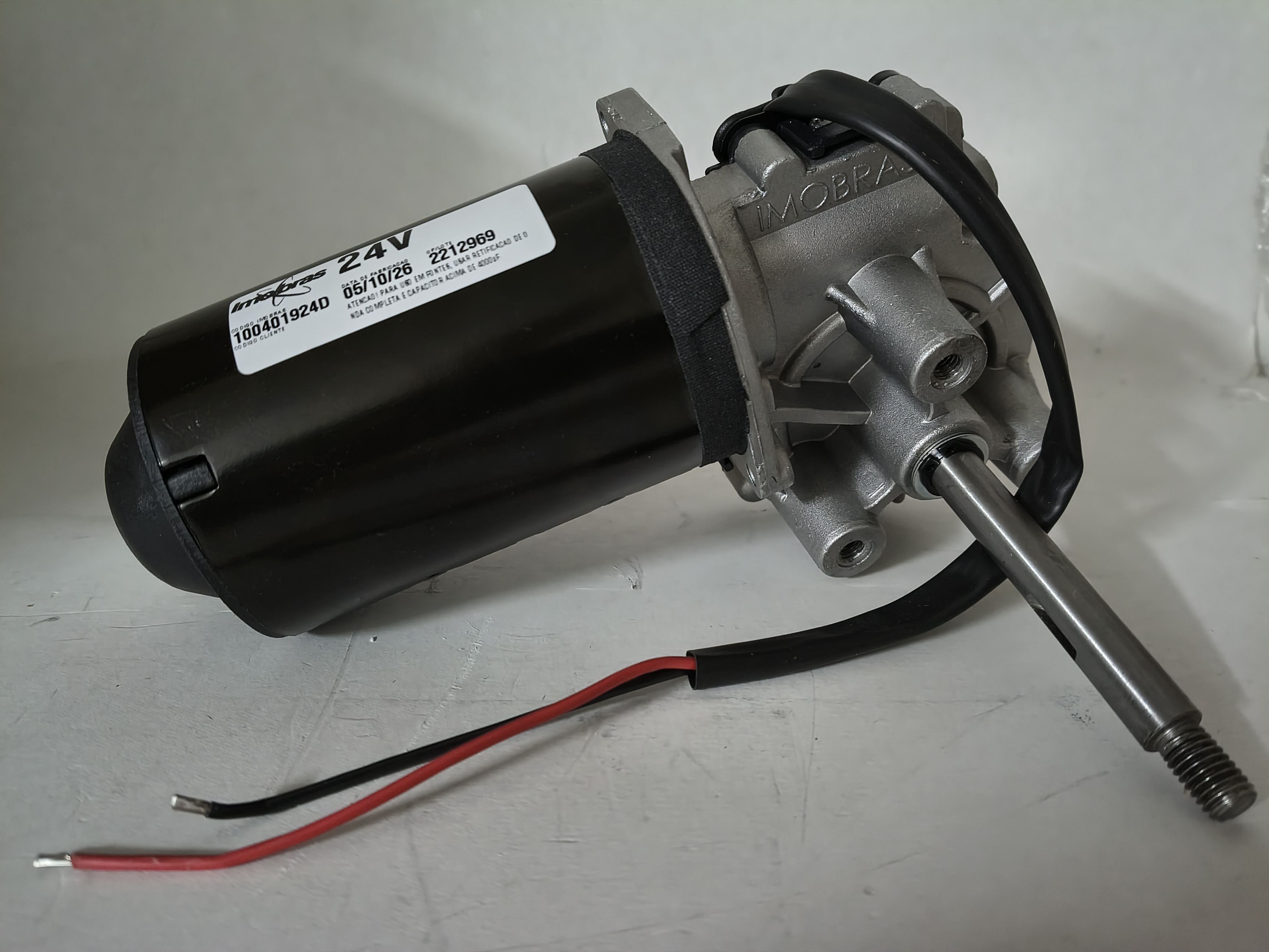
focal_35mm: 26
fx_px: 953
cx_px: 634
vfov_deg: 53.1
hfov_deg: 67.3
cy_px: 476
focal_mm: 4.81
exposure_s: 1/30
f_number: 1.8
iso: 1280
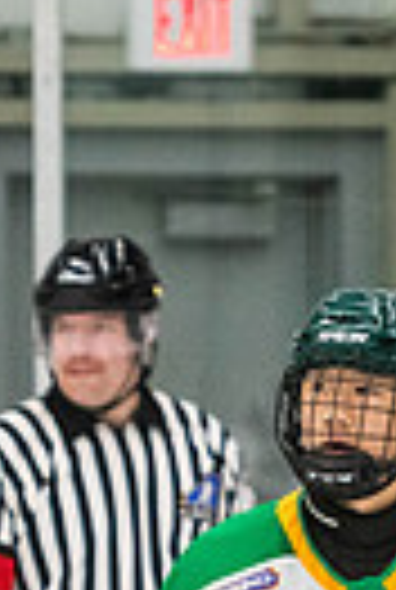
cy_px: 955
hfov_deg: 1.7
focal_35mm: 836
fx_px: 13721
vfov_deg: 2.5
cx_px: 438
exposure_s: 1/640
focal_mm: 135
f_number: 2.8
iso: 1800
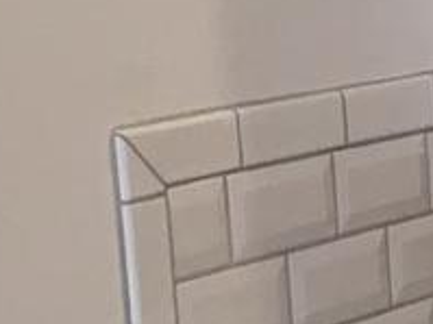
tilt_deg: -6.1
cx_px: 1151
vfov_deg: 7.1
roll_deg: +2.0
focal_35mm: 210
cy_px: 150
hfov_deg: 8.4
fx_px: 2625
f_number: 2.2
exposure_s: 1/30
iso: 64
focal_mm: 4.15
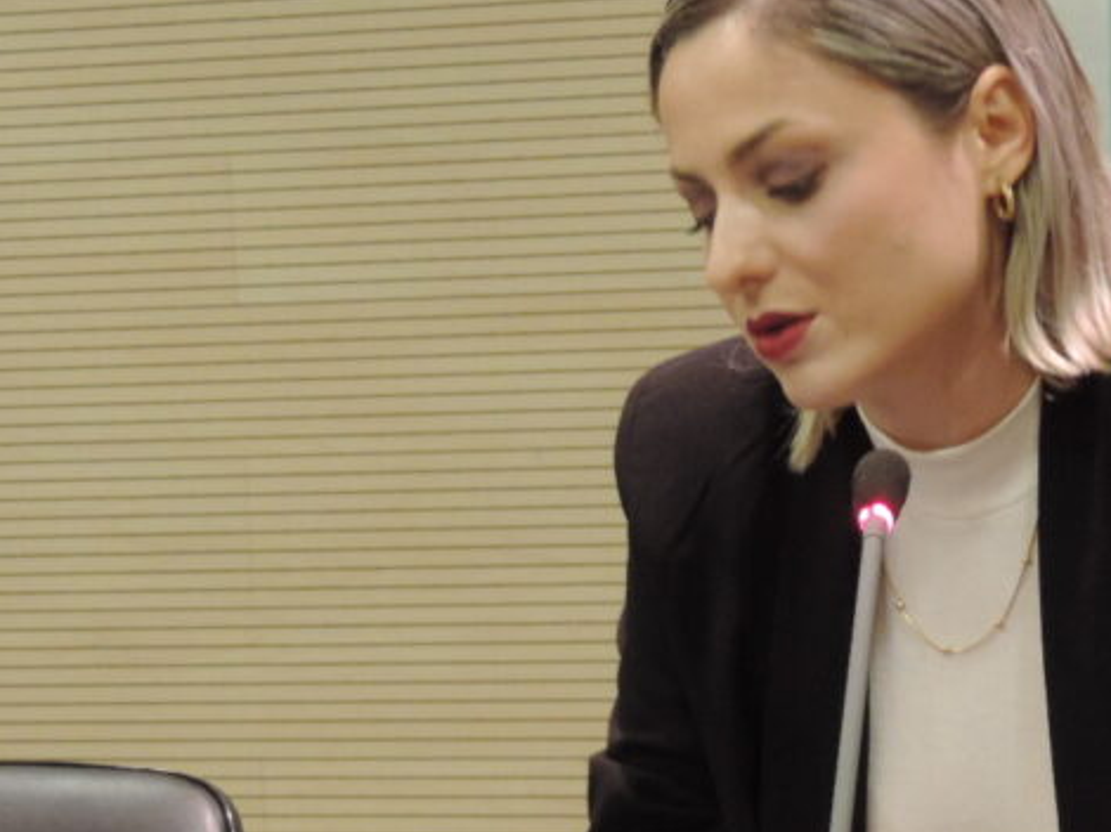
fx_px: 7346
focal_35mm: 229
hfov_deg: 8.6
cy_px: 577
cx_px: 830
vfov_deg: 6.5
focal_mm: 18.7
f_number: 4.2
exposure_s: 1/25
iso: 560
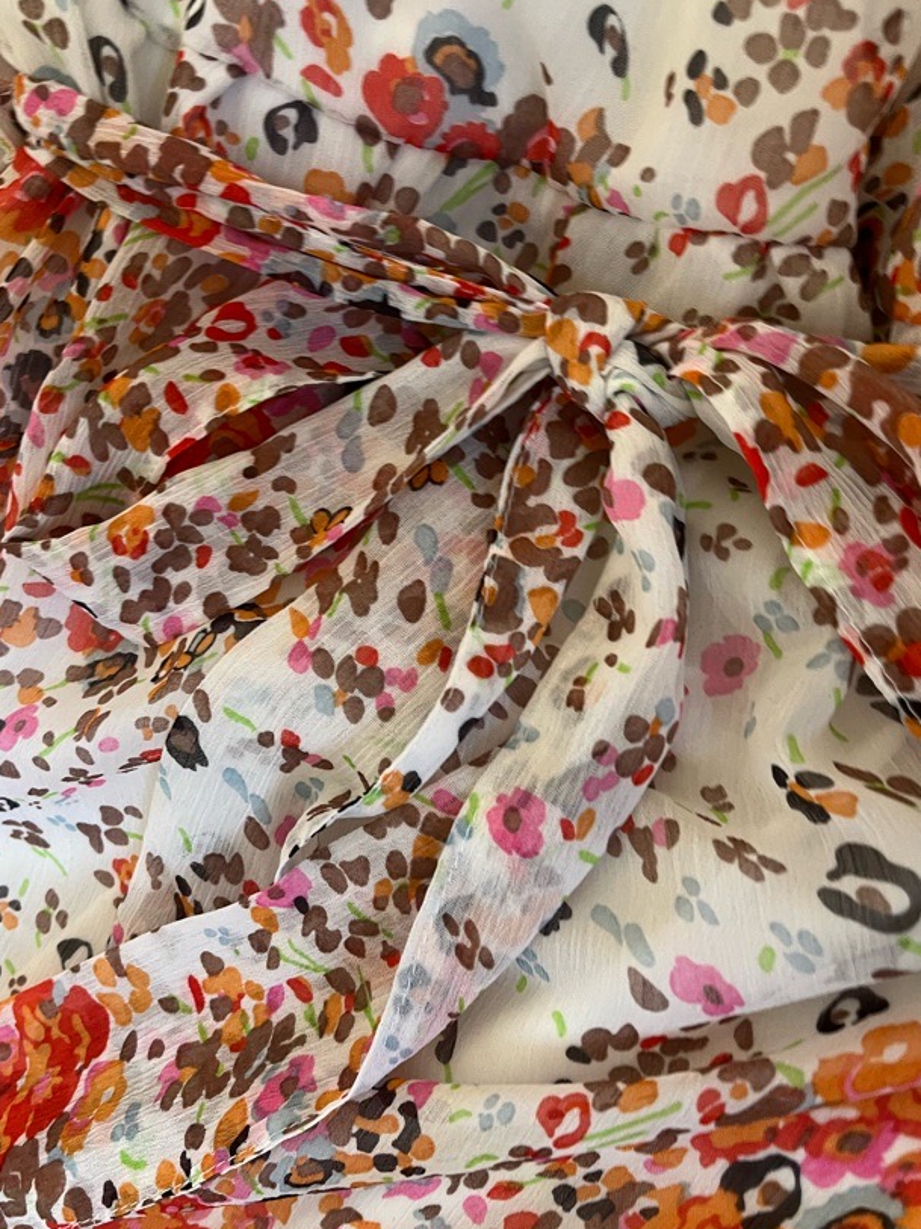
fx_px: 1136
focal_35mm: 32
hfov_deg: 43.9
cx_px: 363
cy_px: 599
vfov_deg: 56.8
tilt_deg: -58.0
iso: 125
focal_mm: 5.1
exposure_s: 1/90
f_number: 1.6
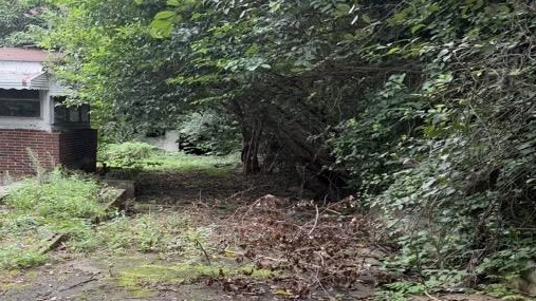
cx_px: 201
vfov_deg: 34.9
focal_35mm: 33
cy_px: 223
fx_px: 469
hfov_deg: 58.7
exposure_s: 1/121
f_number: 1.78
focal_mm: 6.76
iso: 100
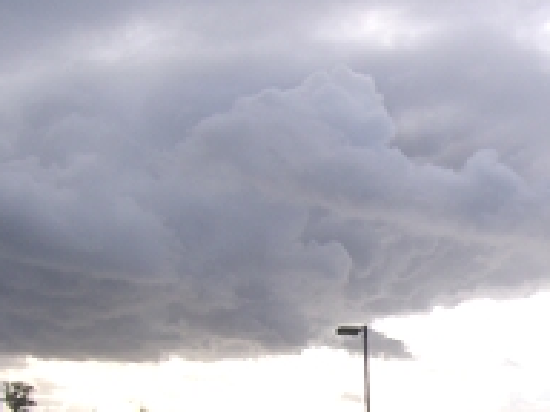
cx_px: 536
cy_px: 409
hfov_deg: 25.5
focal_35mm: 73
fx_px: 1160
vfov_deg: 19.6
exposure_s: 1/353
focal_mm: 5.95
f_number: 5.8
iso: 50
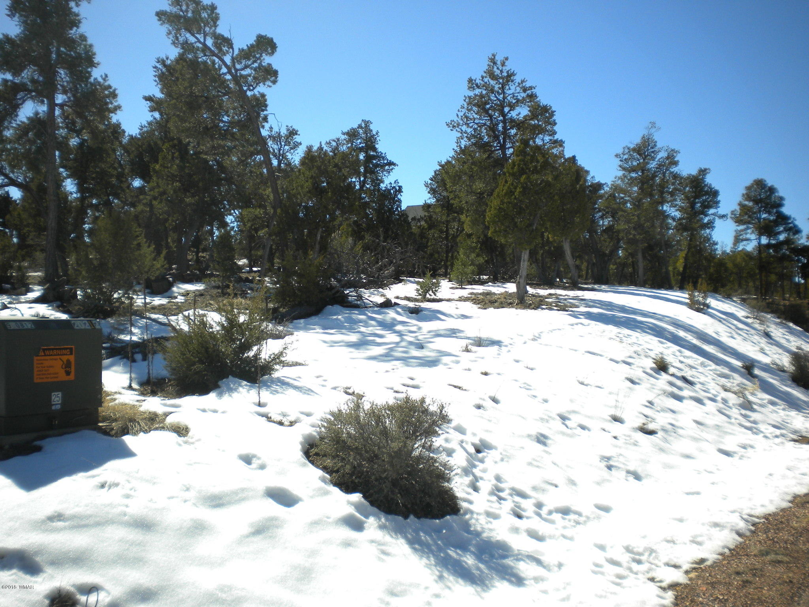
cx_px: 404
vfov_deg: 40.7
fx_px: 818
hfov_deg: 52.6
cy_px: 304
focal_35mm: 35
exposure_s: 1/573
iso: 80
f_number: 4.6
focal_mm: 6.3
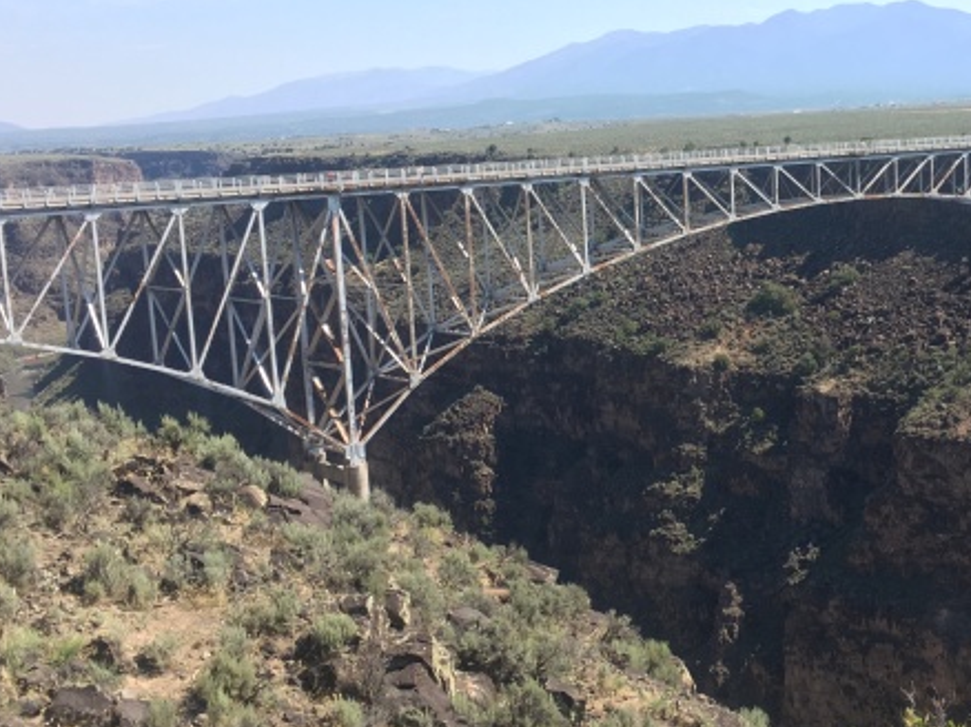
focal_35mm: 53
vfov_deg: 27.5
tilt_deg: -10.0
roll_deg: +3.2
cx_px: 723
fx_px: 1486
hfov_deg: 35.4
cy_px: 372
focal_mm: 4.15
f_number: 2.2
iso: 25
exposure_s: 1/413
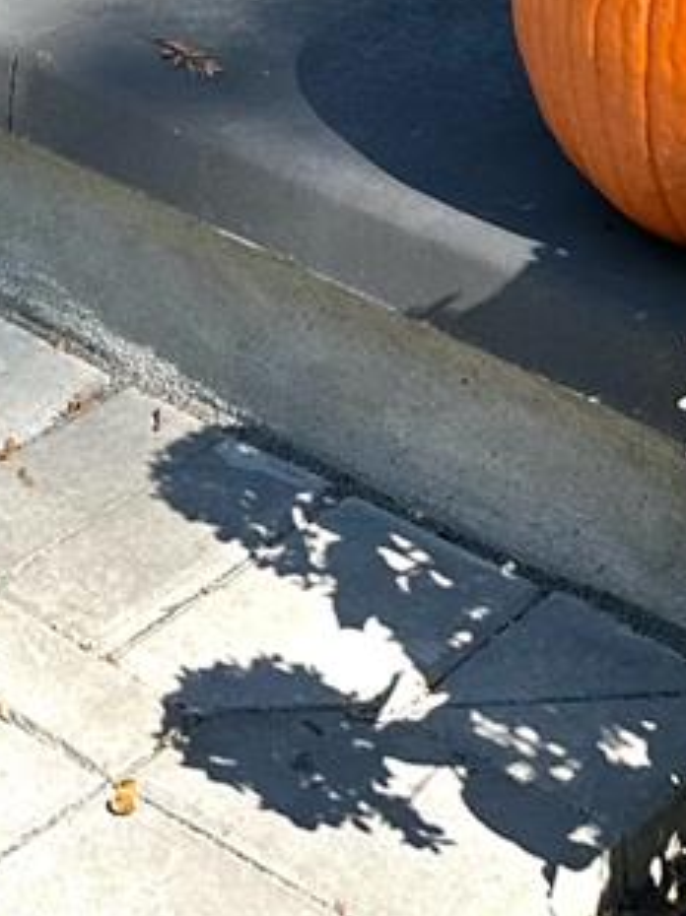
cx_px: -86
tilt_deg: -2.0
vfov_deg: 13.2
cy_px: -1158
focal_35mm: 119
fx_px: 3149
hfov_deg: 12.2
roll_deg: -0.2
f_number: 1.78
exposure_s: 1/822
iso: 80
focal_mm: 6.86
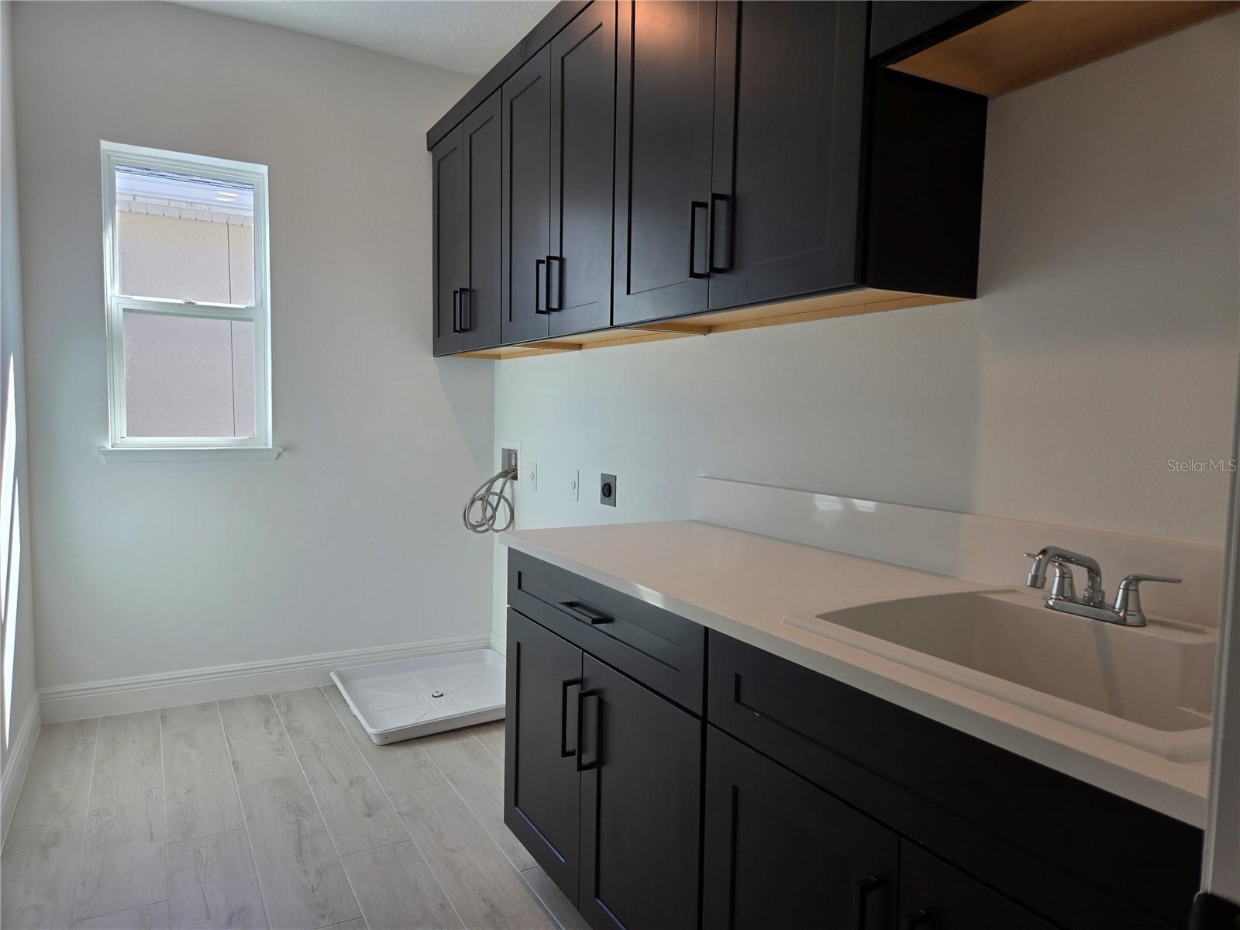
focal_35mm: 23
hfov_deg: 73.9
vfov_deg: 58.9
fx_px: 824
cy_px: 465
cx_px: 620
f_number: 1.8
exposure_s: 1/121
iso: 25
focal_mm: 5.4
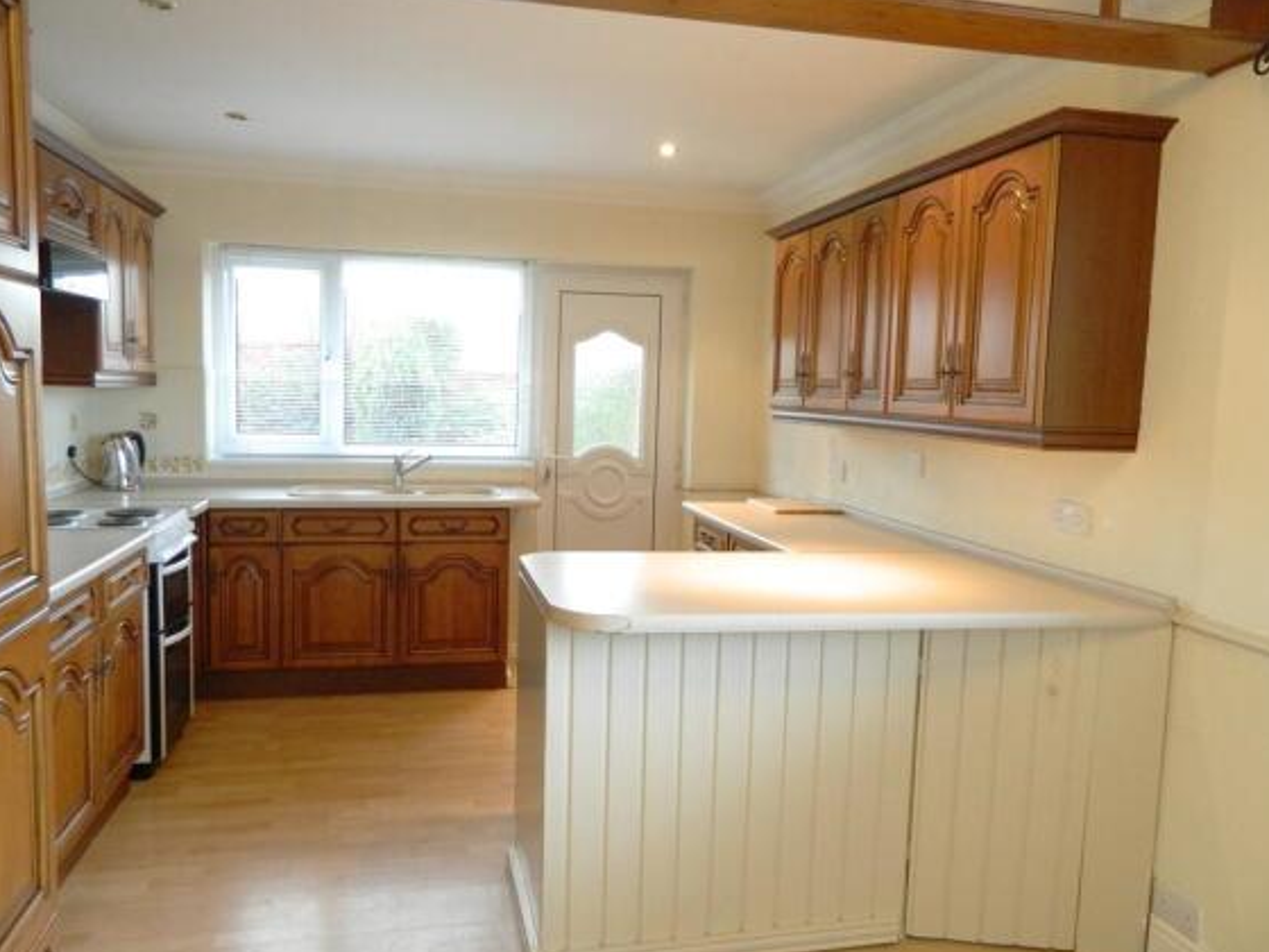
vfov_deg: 53.1
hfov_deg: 67.3
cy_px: 484
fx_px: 953
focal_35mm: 26
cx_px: 618
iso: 400
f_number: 3.1
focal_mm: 4.5
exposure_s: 1/30
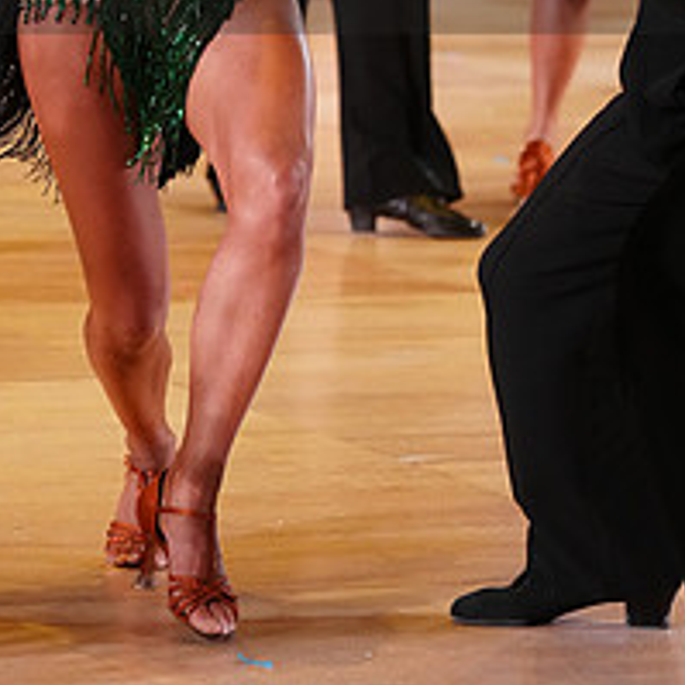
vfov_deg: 6.3
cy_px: -79
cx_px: 404
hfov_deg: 6.4
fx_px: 6157
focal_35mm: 275
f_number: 4
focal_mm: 111
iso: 3200
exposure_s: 1/400
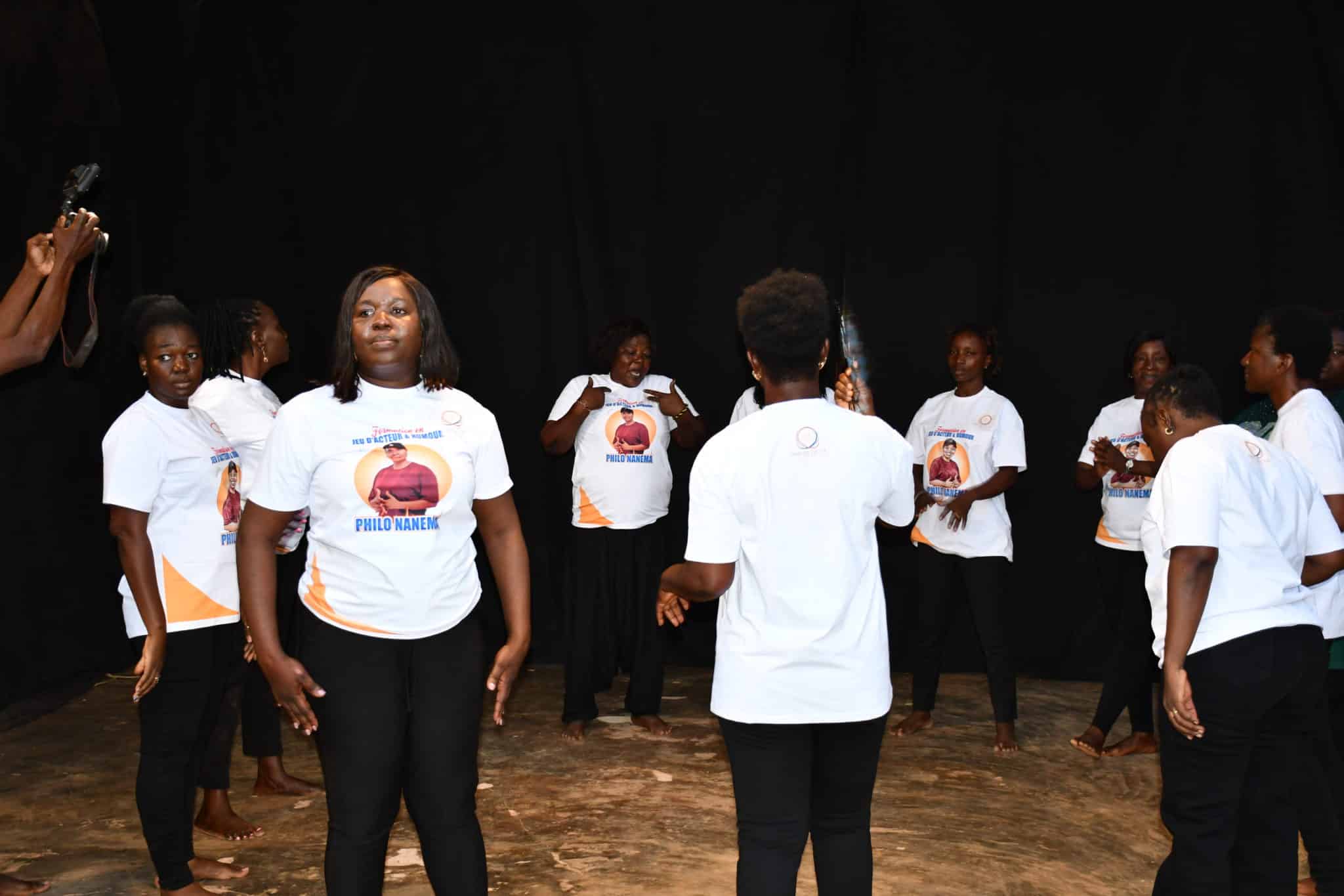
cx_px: 672
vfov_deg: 33.4
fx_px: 1493
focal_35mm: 40
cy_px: 448
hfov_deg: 48.5
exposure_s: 1/60
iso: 800
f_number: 4
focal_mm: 27
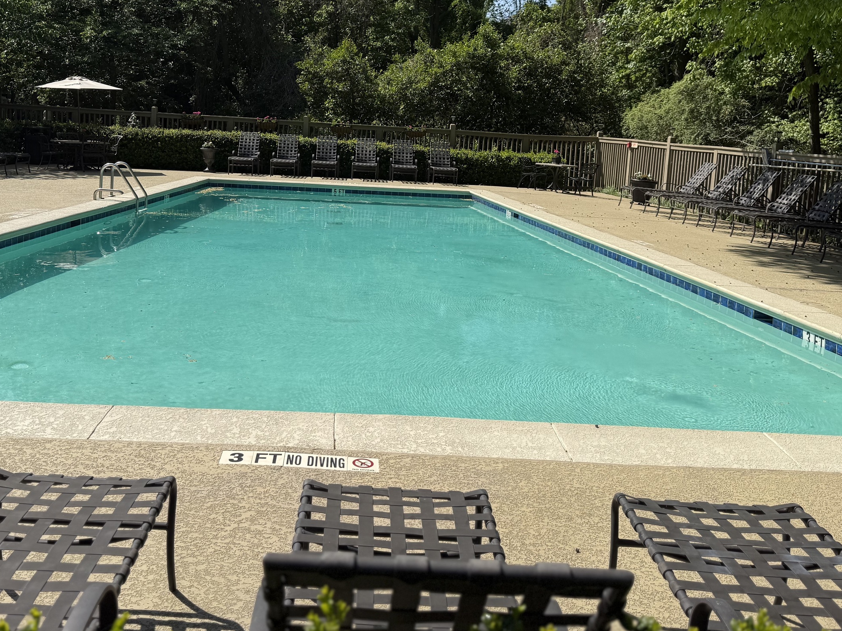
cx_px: 361
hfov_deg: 52.4
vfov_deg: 40.0
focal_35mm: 35
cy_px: 193
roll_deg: -3.3
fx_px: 851
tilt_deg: -3.8
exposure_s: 1/5714
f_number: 1.78
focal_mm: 6.76
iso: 80
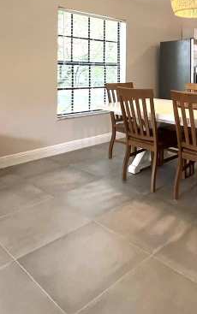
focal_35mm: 30
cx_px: 150
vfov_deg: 59.6
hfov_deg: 40.6
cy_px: 80
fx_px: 257
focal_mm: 1.57
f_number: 1.8
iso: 250
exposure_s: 1/120
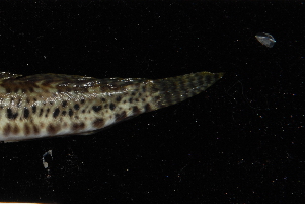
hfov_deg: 7.6
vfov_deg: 5.1
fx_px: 2298
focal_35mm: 271
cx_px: -7
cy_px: 98
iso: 200
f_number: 25
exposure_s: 1/60
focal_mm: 85
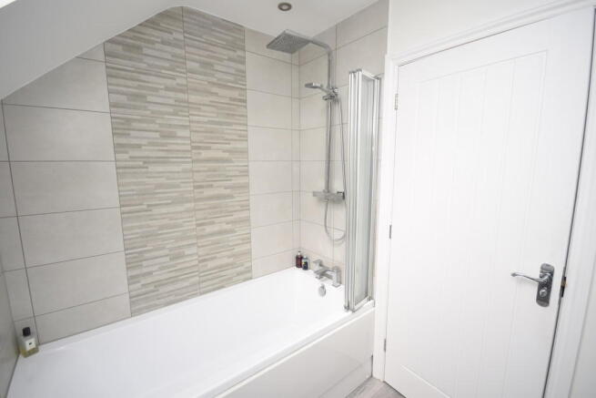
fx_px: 248
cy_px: 199
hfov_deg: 100.4
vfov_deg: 77.4
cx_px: 298
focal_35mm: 15
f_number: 5.6
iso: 220
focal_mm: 10
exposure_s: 1/125
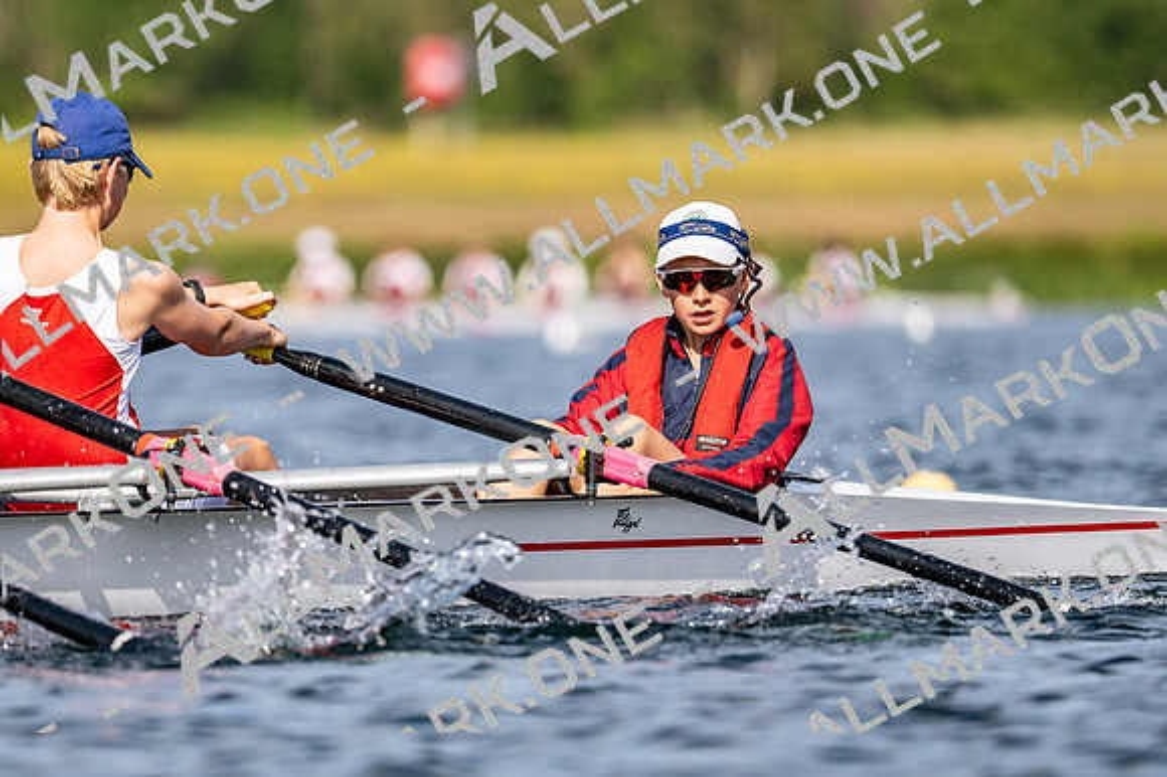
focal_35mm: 600
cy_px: 388
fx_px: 19438
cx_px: 584
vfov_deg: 2.3
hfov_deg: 3.4
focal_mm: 400
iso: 160
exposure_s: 1/2500
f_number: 4.5
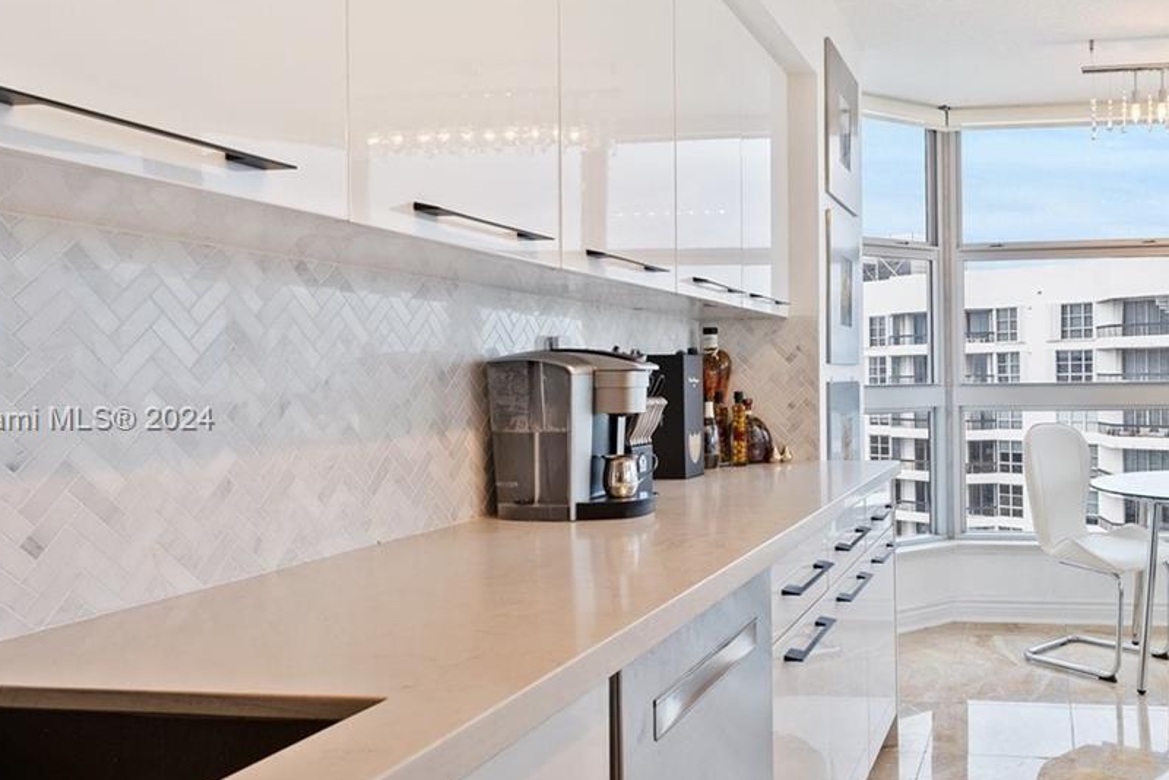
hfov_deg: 60.8
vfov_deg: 46.4
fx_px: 910
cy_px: 421
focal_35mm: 28
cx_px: 915
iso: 200
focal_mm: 14
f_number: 8
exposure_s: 1/20
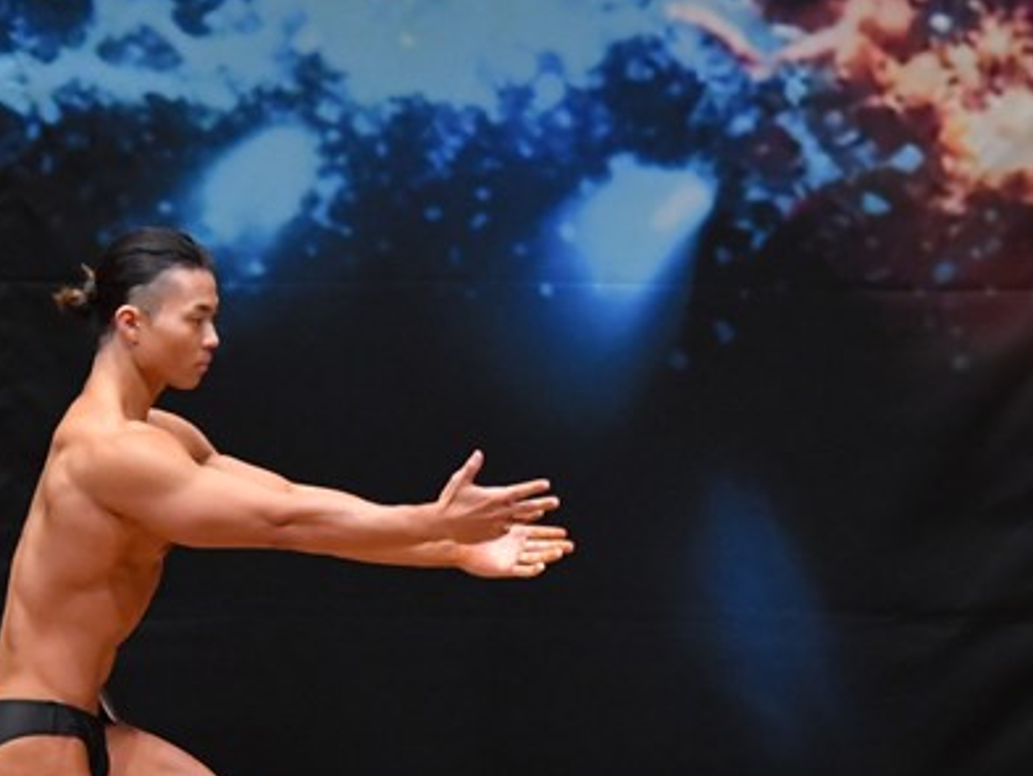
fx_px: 14418
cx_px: 75
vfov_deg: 3.1
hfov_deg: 4.1
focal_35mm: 483
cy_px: 563
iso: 5000
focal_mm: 170
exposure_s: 1/400
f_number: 5.6
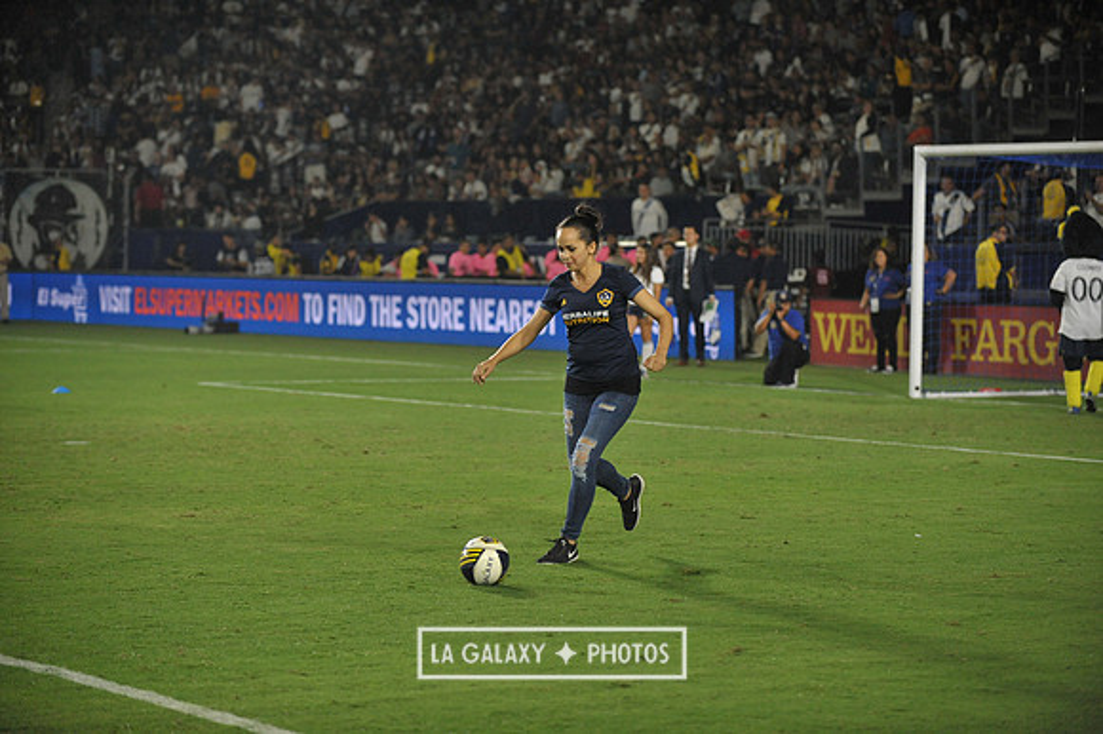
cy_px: 367
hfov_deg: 17.1
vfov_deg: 11.4
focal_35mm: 120
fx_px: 3674
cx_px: 552
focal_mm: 120
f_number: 3.2
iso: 3200
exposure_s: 1/2500
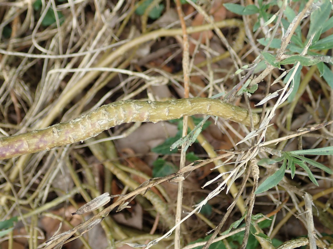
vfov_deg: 37.7
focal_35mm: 38
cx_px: 166
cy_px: 124
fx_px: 366
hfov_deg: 49.0
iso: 160
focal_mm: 6.86
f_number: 2.7
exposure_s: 1/160
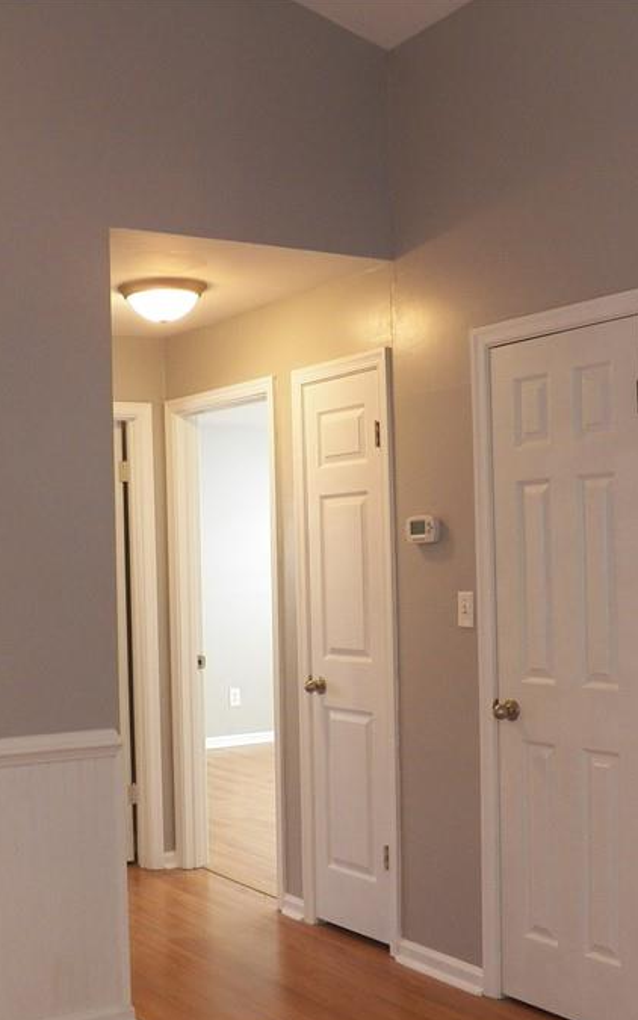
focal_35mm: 45
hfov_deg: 28.5
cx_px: 231
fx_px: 1252
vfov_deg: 44.3
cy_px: 577
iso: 160
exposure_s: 1/30
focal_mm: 4.9
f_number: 2.8
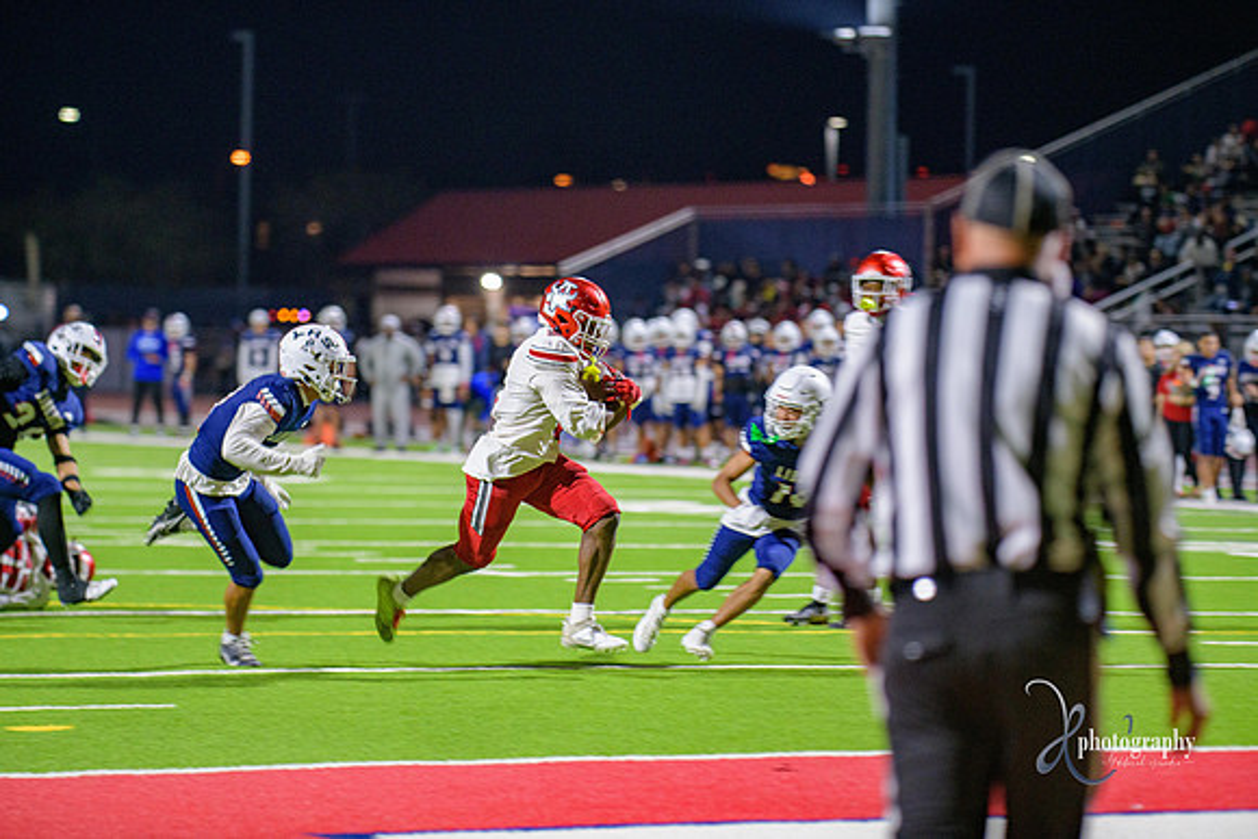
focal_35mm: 170
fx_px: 5942
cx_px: 629
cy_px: 420
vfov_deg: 8.1
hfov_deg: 12.1
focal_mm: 170
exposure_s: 1/250
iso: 2000
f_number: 2.8
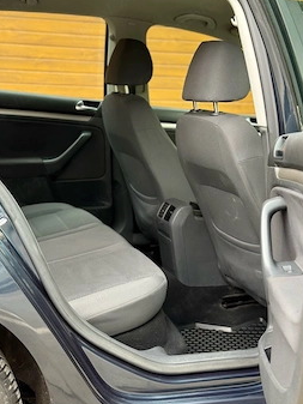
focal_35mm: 57
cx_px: 140
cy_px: 207
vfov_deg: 33.8
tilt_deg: -9.2
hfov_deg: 25.7
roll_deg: -2.0
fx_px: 665
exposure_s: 1/142
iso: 100
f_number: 1.78
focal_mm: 6.76
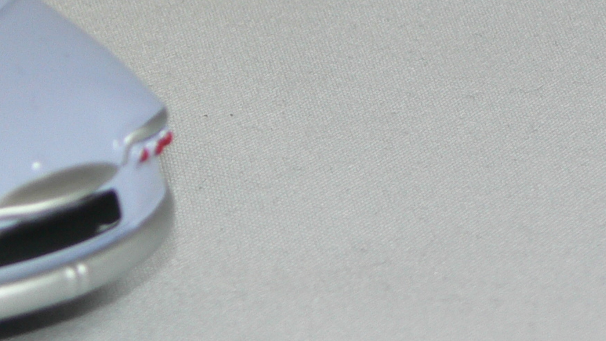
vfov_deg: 2.9
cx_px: -226
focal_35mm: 413
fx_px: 6637
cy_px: 45
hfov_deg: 5.2
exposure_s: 1/60
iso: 80
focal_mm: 21.6
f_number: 3.2
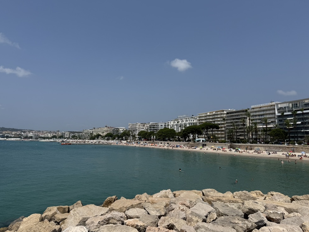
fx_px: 223
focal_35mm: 25
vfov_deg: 54.9
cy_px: 116
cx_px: 149
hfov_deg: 69.4
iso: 80
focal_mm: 6.76
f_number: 1.78
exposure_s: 1/9091
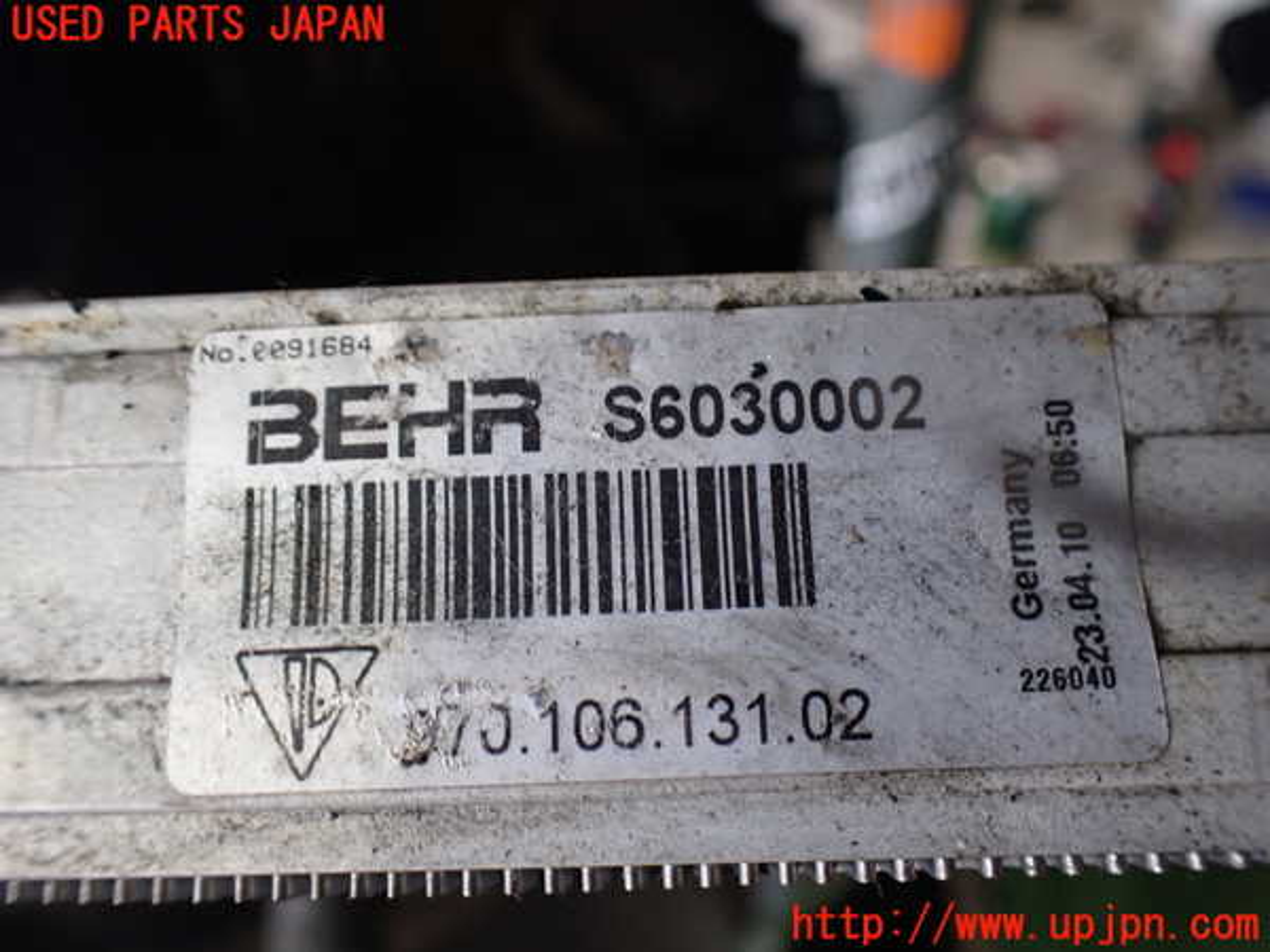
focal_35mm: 30
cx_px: 635
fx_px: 1101
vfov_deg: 46.8
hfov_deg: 60.0
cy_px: 476
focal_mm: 5.4
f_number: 2.3
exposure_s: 1/125
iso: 320
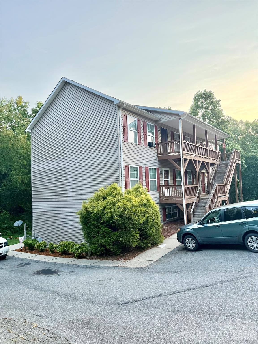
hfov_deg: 56.8
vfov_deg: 71.6
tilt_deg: +1.8
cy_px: 172
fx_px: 239
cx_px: 129
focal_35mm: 24
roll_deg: +1.0
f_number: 1.78
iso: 80
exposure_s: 1/627
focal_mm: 6.76
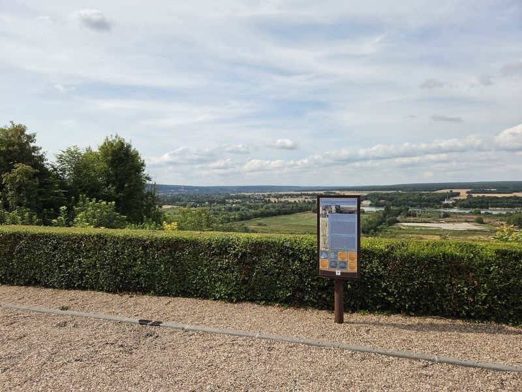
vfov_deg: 58.9
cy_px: 196
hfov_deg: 73.9
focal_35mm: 23
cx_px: 261
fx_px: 347
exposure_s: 1/4661
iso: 80
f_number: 1.8
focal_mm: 5.4
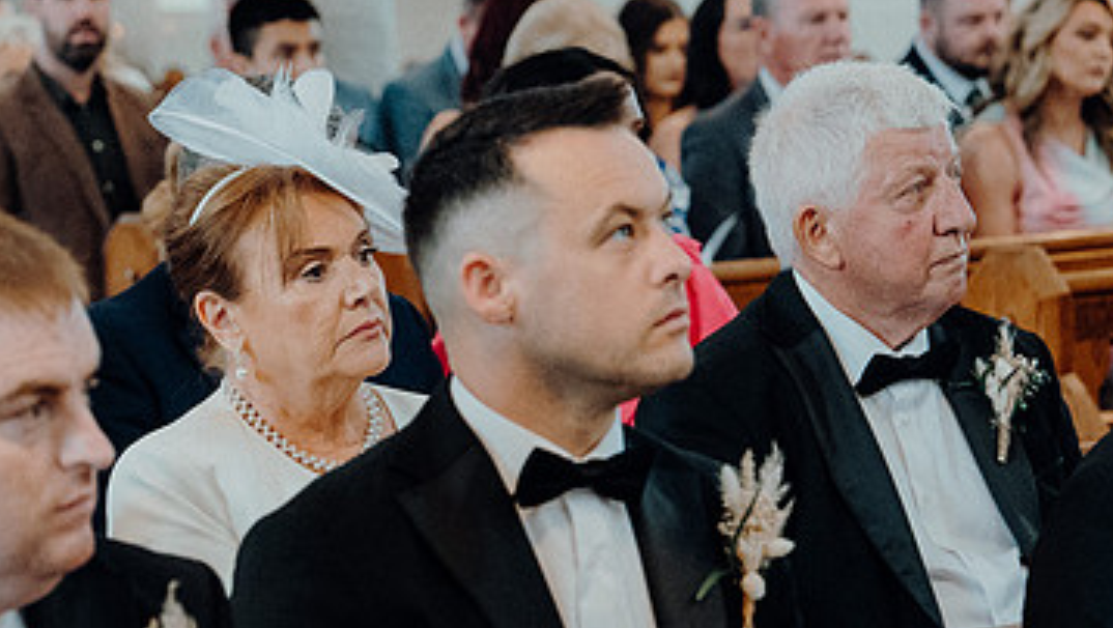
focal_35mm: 178
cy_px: 483
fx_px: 5257
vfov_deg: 6.8
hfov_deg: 12.1
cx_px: 370
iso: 4000
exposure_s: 1/160
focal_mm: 70
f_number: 3.5
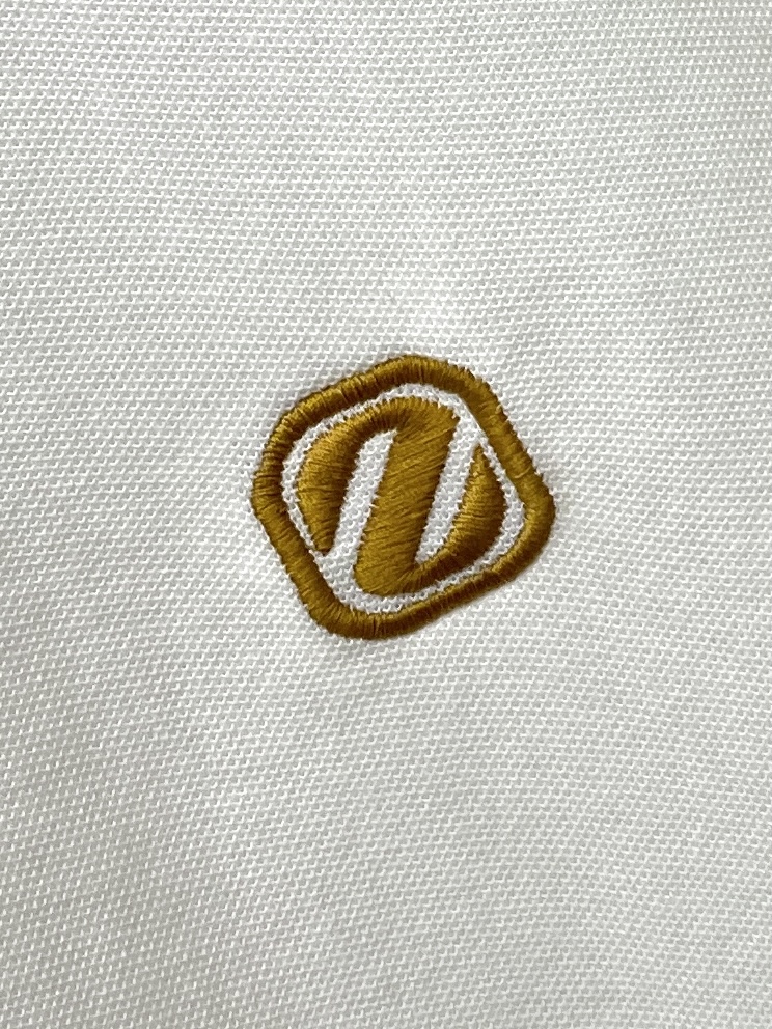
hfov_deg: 53.1
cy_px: 514
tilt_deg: -13.4
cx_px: 386
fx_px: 773
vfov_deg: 67.3
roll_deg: +31.2
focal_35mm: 26
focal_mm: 4.25
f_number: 1.8
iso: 50
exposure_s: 1/121
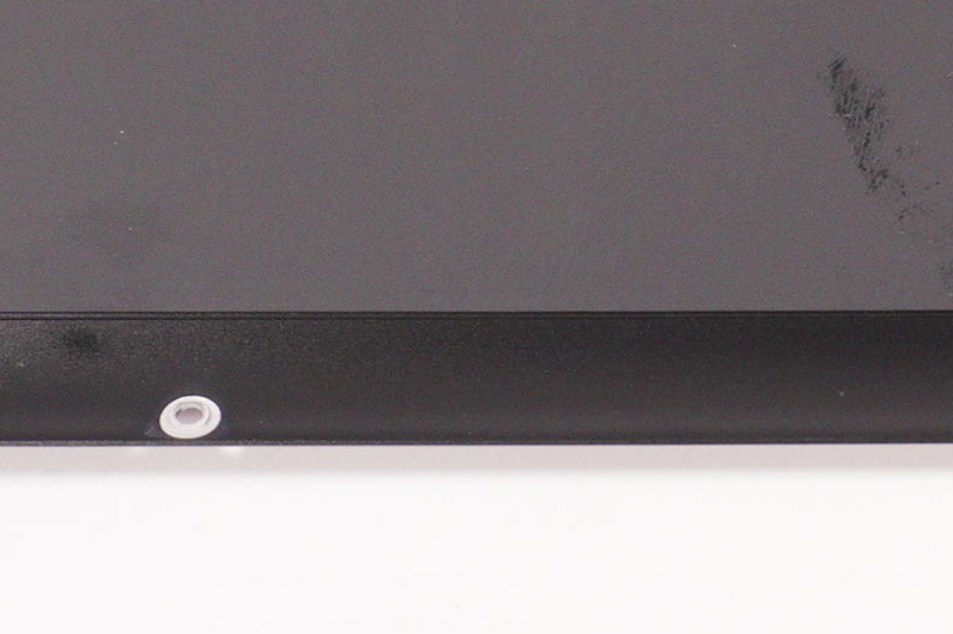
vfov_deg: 9.6
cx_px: 759
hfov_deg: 15.0
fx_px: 3596
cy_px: -436
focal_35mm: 136
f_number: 5.6
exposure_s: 1/250
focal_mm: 24
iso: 1000
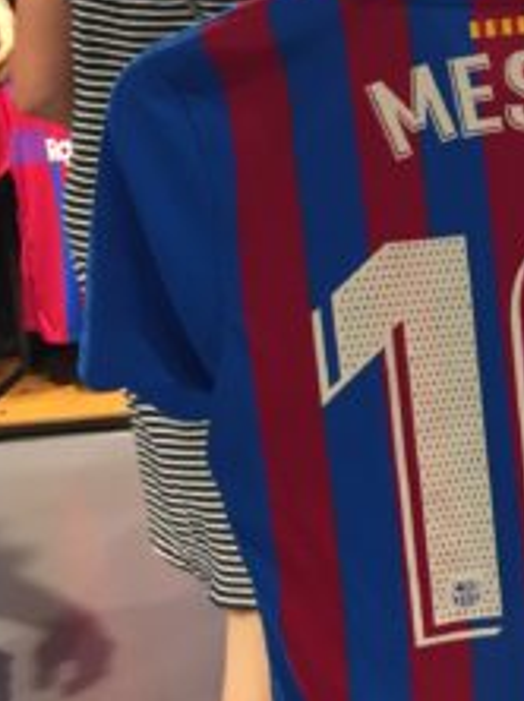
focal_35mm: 91
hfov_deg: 14.6
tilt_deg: -10.7
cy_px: 171
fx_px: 1840
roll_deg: +3.3
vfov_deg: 21.4
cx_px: 881
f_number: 2.2
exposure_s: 1/33
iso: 80
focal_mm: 4.15
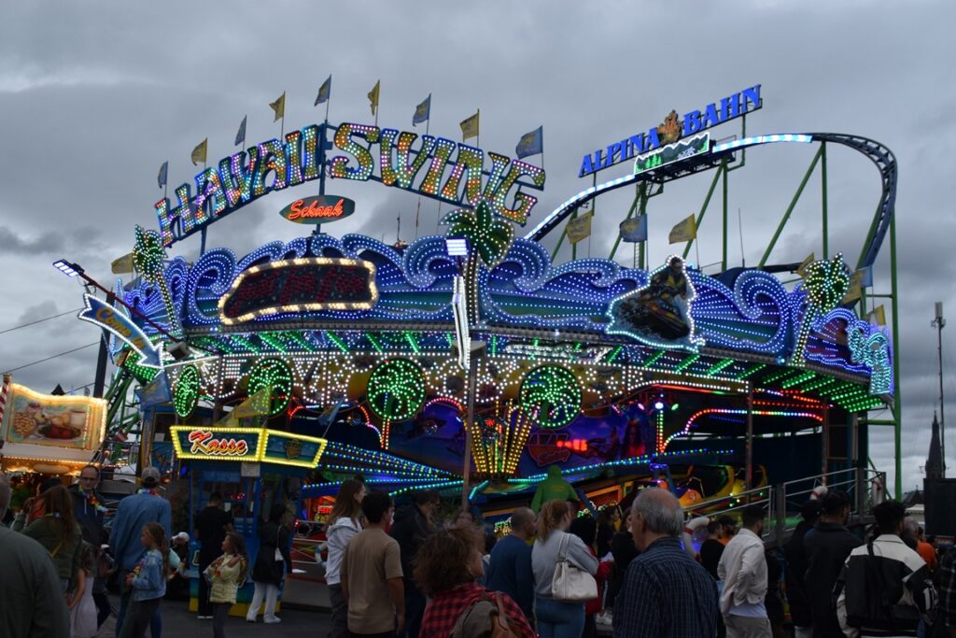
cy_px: 319
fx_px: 956
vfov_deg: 36.9
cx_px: 478
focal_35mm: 36
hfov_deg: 53.1
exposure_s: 1/200
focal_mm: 24
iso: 400
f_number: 7.1
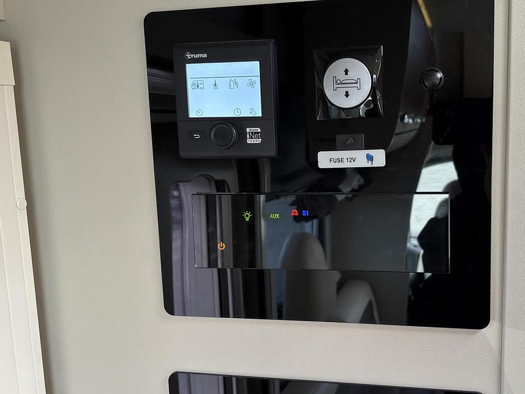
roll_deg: +1.4
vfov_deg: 39.7
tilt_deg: -6.0
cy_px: 194
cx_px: 334
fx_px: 546
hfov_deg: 50.7
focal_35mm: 36
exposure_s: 1/59
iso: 200
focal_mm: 5.96
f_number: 1.6
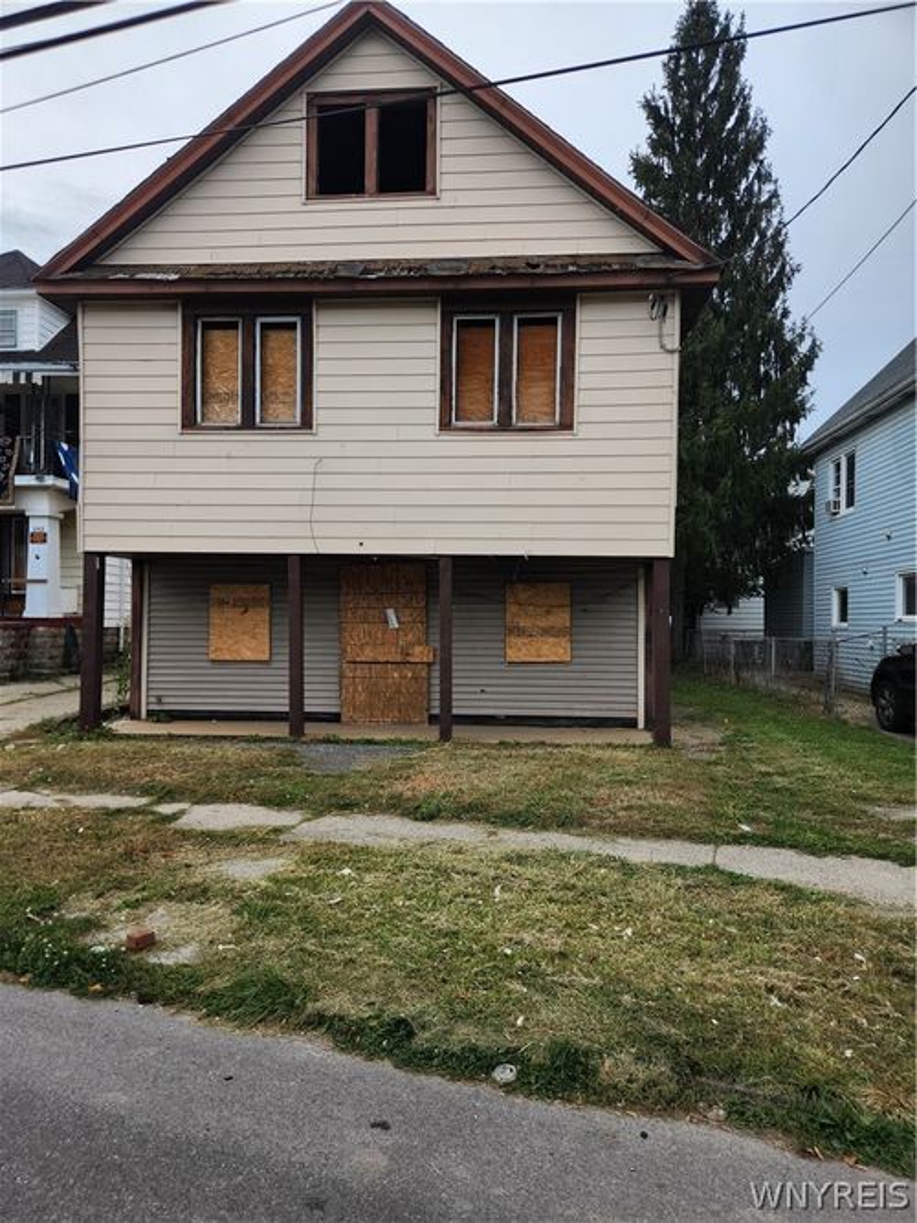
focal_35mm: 23
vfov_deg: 73.9
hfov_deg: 58.9
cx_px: 458
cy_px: 612
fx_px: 813
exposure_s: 1/180
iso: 20
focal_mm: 5.4
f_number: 1.8
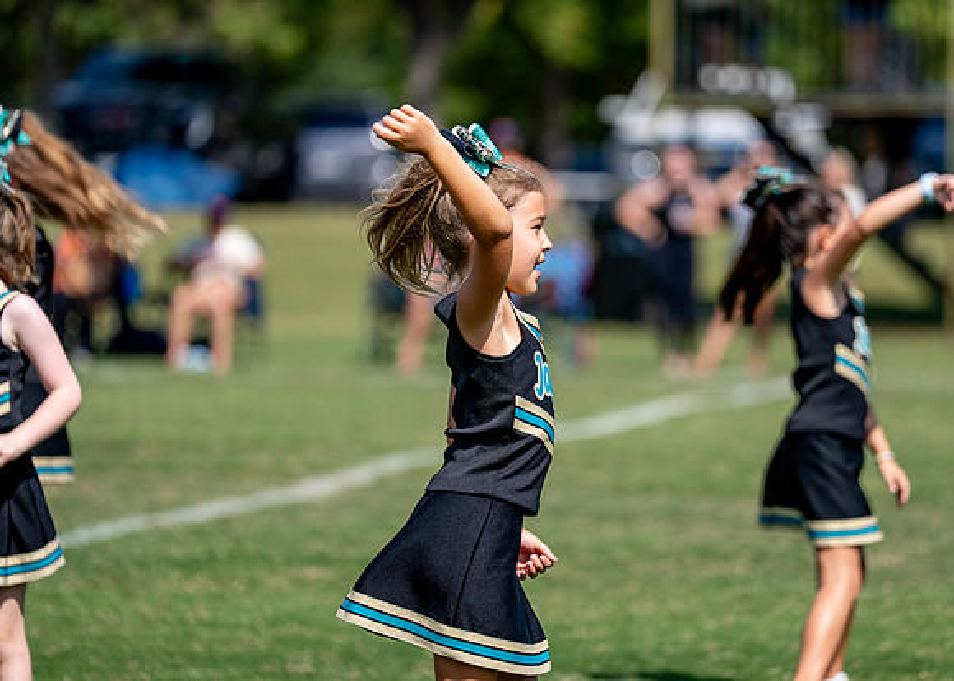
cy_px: 276
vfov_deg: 6.5
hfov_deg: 9.1
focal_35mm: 220
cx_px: 551
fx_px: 5965
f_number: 2.8
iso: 100
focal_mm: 175
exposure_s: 1/2500
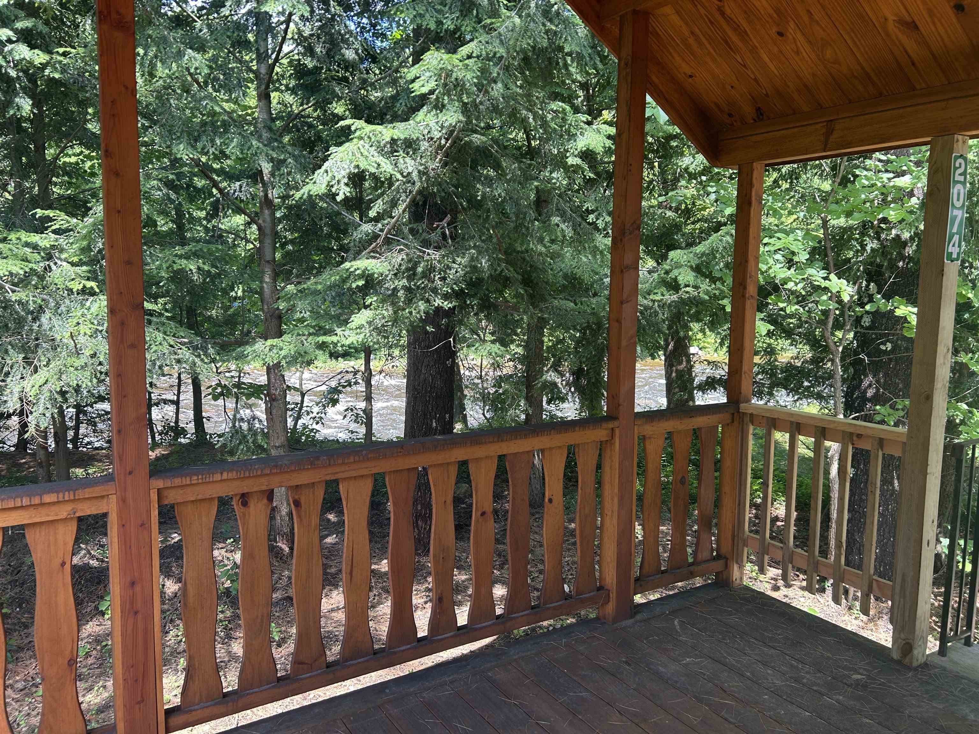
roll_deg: -0.7
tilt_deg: -5.6
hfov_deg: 67.3
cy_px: 367
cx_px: 490
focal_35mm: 26
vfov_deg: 53.1
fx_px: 735
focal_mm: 5.7
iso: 40
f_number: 1.5
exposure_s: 1/173
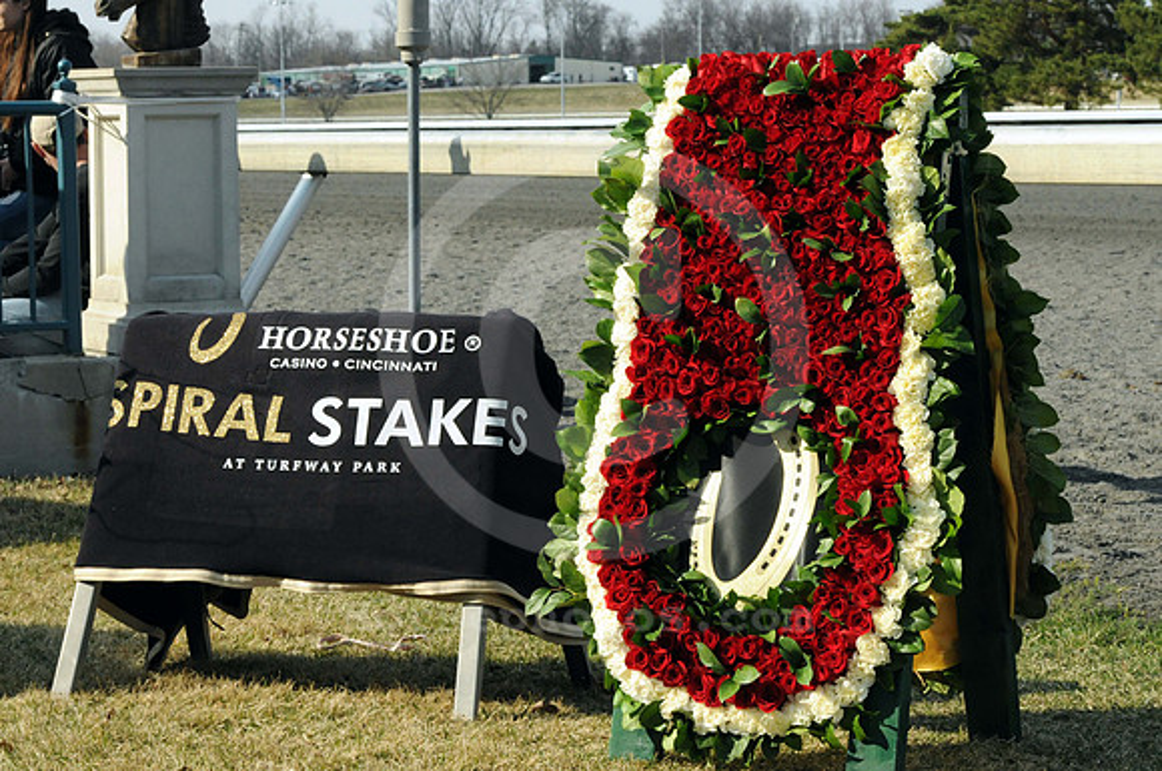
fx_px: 3384
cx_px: 581
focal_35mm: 105
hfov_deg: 19.5
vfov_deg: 13.0
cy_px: 386
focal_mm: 70
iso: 1000
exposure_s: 1/800
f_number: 13
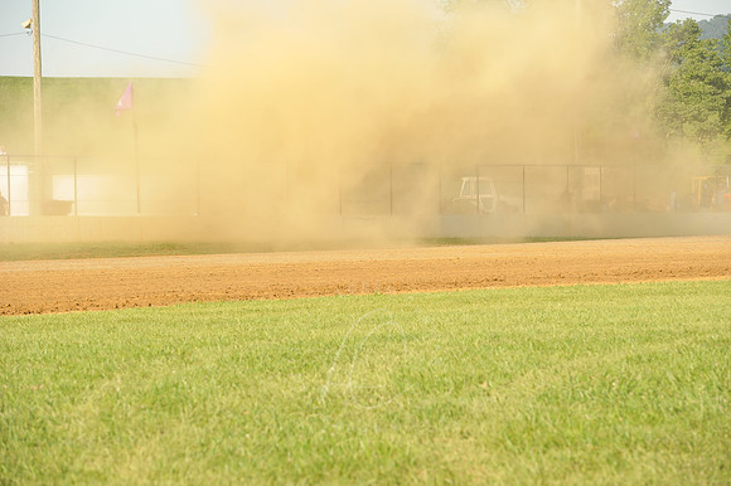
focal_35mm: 180
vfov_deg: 7.6
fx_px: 3653
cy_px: 243
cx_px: 366
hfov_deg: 11.4
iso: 400
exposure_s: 1/320
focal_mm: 180
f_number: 9
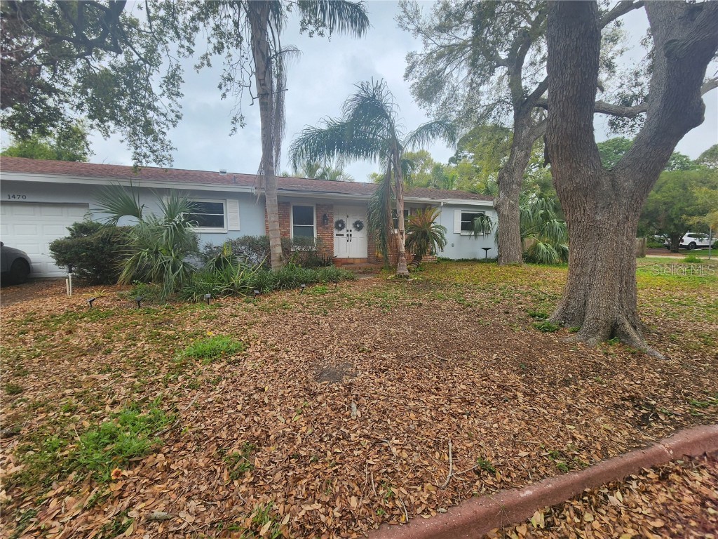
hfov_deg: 106.2
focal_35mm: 13
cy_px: 270
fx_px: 270
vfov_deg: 89.9
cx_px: 359
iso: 50
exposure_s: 1/593
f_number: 2.2
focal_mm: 2.2
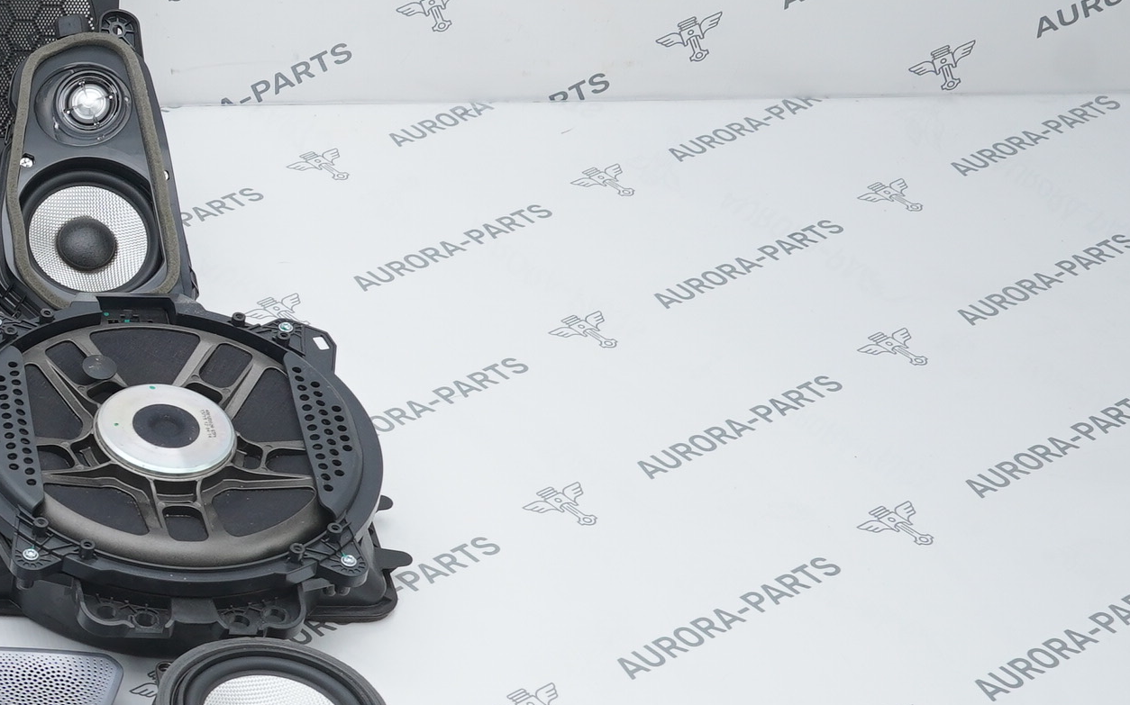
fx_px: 2956
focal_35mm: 96
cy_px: 343
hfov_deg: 19.3
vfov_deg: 13.6
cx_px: -488
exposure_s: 1/160
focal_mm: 30
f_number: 6.3
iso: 500
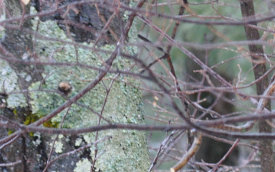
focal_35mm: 1050
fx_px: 7872
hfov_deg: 2.0
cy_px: 298
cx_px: 208
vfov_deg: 1.3
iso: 400
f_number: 8
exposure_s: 1/60
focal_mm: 200
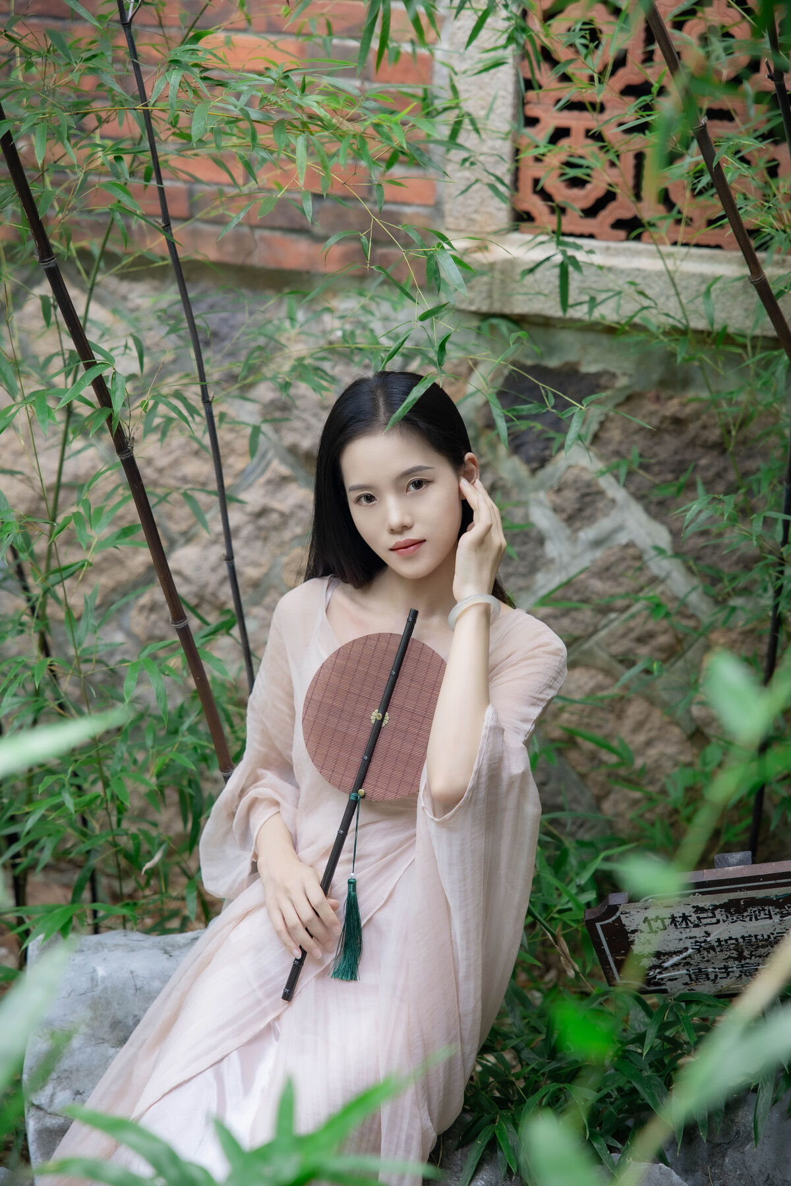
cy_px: 593
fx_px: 2307
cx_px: 396
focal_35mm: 70
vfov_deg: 28.8
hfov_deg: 19.5
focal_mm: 70
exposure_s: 1/160
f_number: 2.8
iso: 200
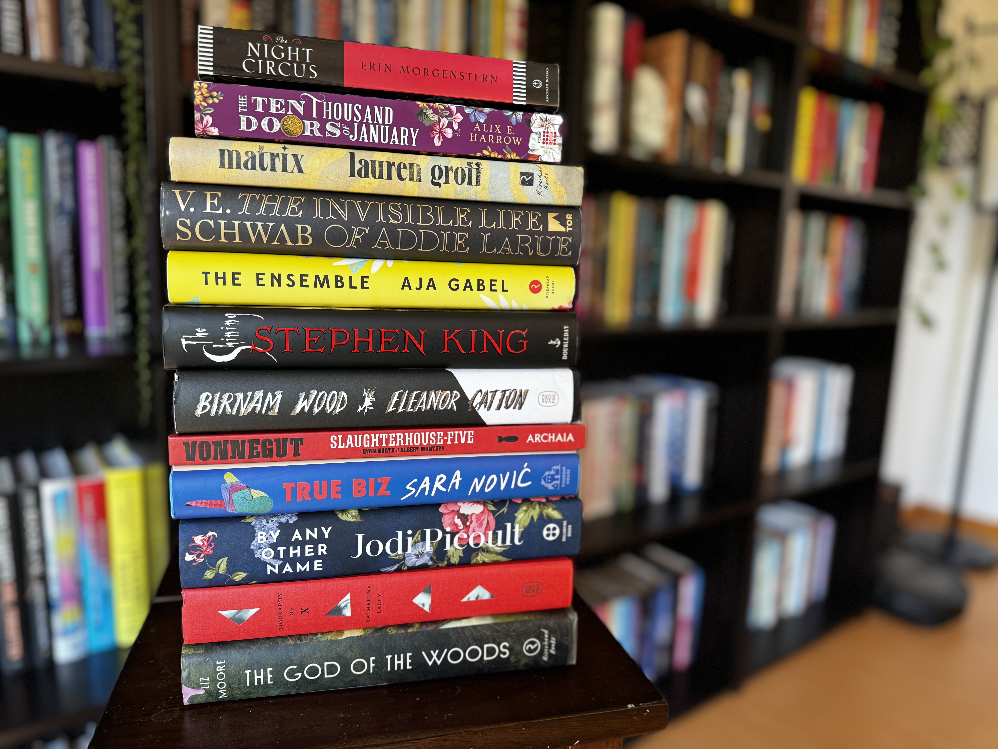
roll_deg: -1.7
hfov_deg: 71.6
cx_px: 499
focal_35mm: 24
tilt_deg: -9.8
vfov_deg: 56.8
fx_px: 692
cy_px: 374
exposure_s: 1/91
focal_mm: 6.76
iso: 200
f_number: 1.78
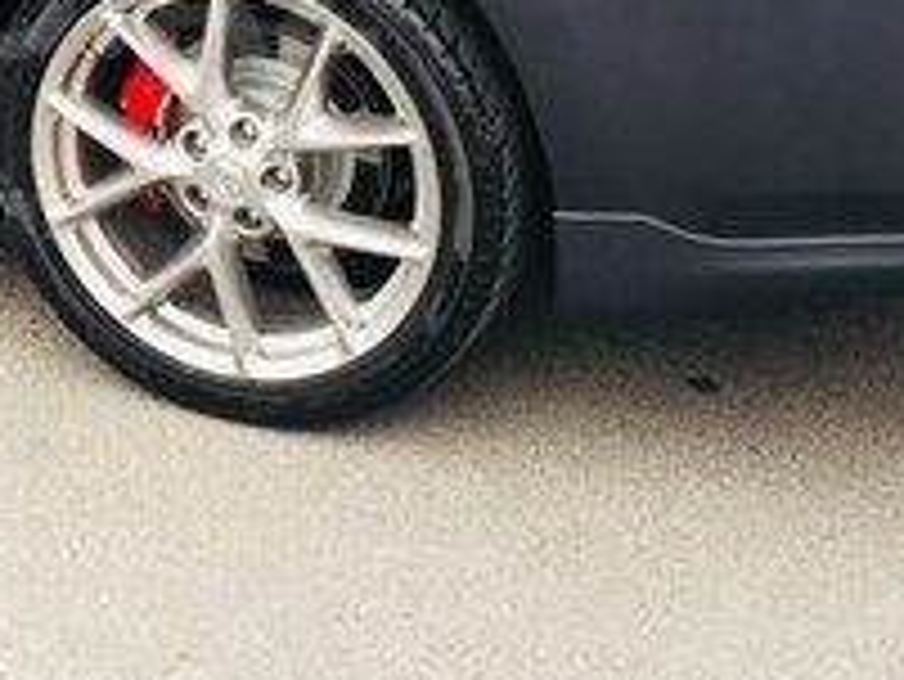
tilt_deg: -17.5
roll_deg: +1.3
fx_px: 2482
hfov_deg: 19.8
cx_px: -81
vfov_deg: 15.3
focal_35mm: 95
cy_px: -11
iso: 40
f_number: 2.2
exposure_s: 1/50
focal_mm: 4.15
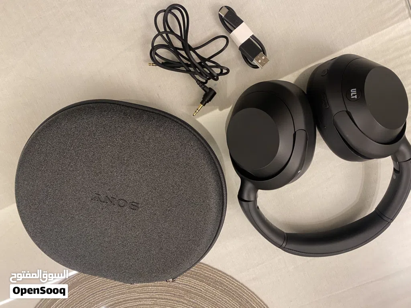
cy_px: 154
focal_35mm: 26
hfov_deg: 67.3
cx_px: 206
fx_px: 309
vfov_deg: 53.1
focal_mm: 4.25
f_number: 1.8
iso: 125
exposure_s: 1/50
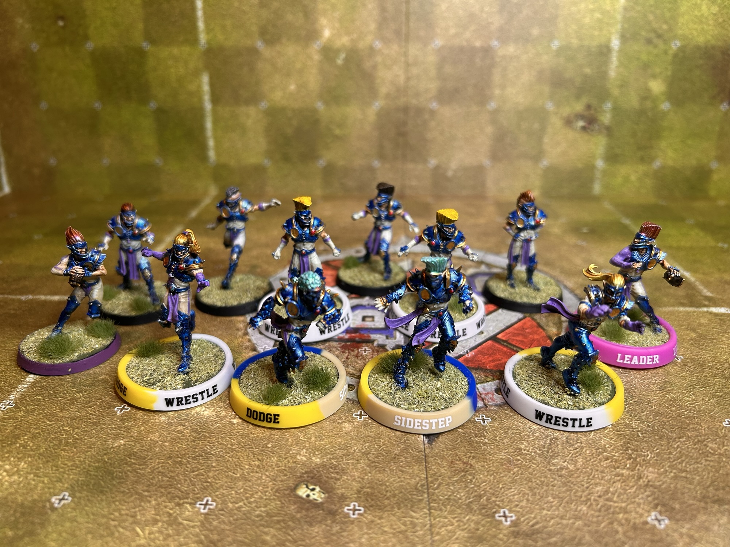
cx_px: 365
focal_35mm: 26
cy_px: 274
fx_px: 548
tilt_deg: -25.2
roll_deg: +0.7
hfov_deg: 67.3
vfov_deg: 53.1
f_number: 1.5
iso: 100
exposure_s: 1/100
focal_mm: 5.7
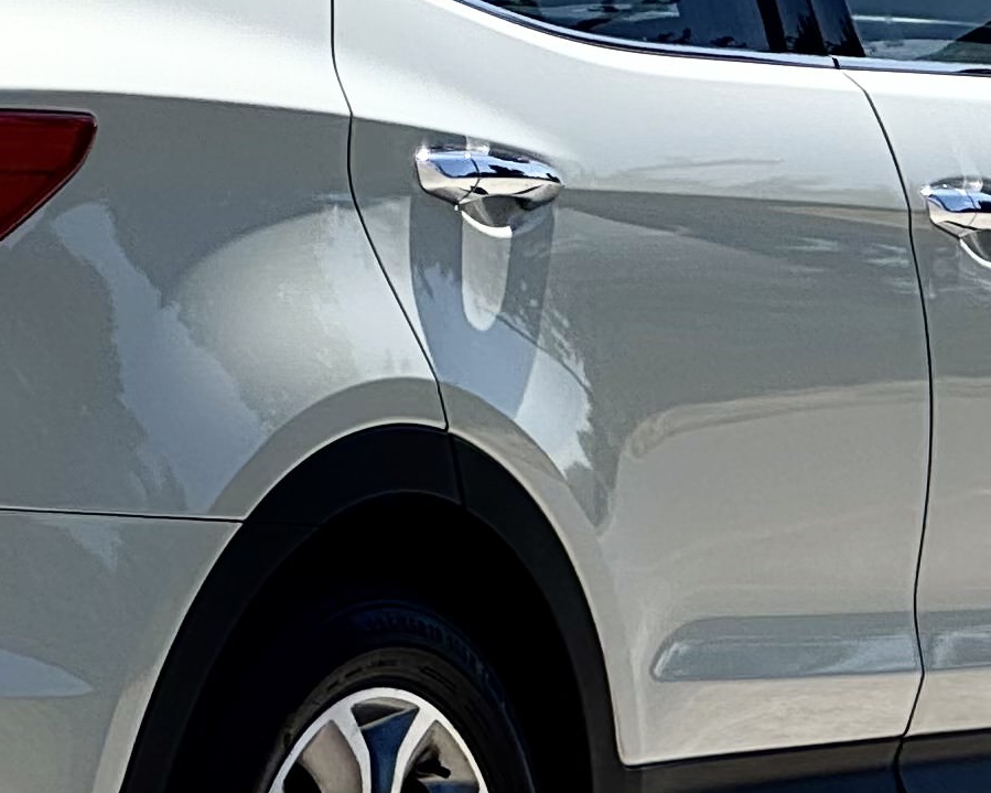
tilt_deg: -2.0
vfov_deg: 4.6
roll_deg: +0.0
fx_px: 9883
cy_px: 286
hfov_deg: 5.7
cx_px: 65
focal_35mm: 337
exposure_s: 1/1179
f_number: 2.8
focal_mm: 9
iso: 25
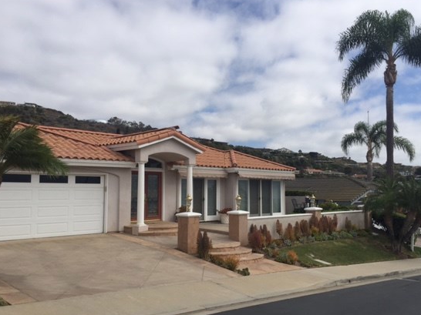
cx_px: 230
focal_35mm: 34
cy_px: 175
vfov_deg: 41.7
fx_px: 413
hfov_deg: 53.9
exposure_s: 1/3597
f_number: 2.2
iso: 32
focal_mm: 4.15
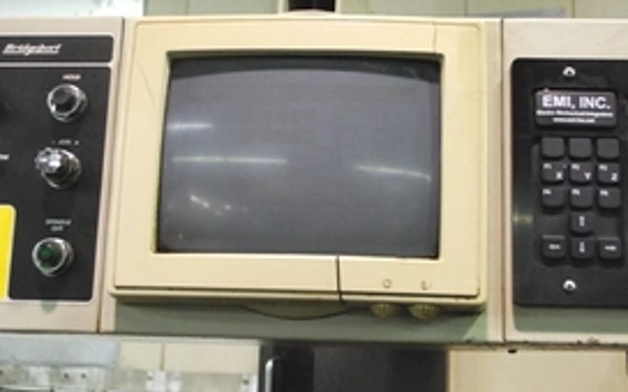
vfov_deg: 24.0
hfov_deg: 37.5
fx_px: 924
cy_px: 191
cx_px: 339
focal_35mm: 54
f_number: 4.2
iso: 1600
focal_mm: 24
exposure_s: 1/20
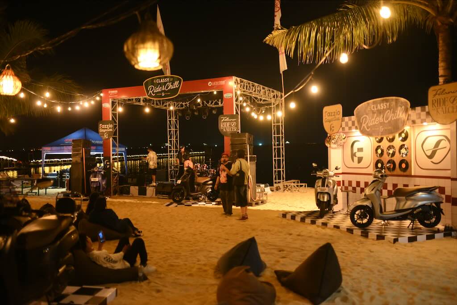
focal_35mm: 35
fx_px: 444
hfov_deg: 54.4
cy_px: 152
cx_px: 228
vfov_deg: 37.9
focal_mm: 35
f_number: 1.6
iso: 2000
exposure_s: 1/100
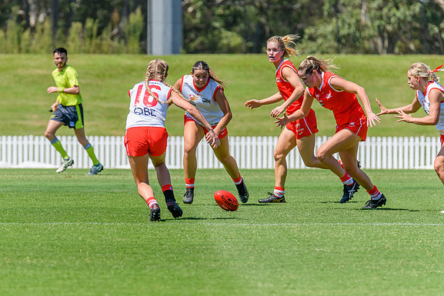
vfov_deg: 2.9
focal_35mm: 480
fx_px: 5921
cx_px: 187
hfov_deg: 4.3
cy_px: 146
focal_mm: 400
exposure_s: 1/2000
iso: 800
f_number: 9
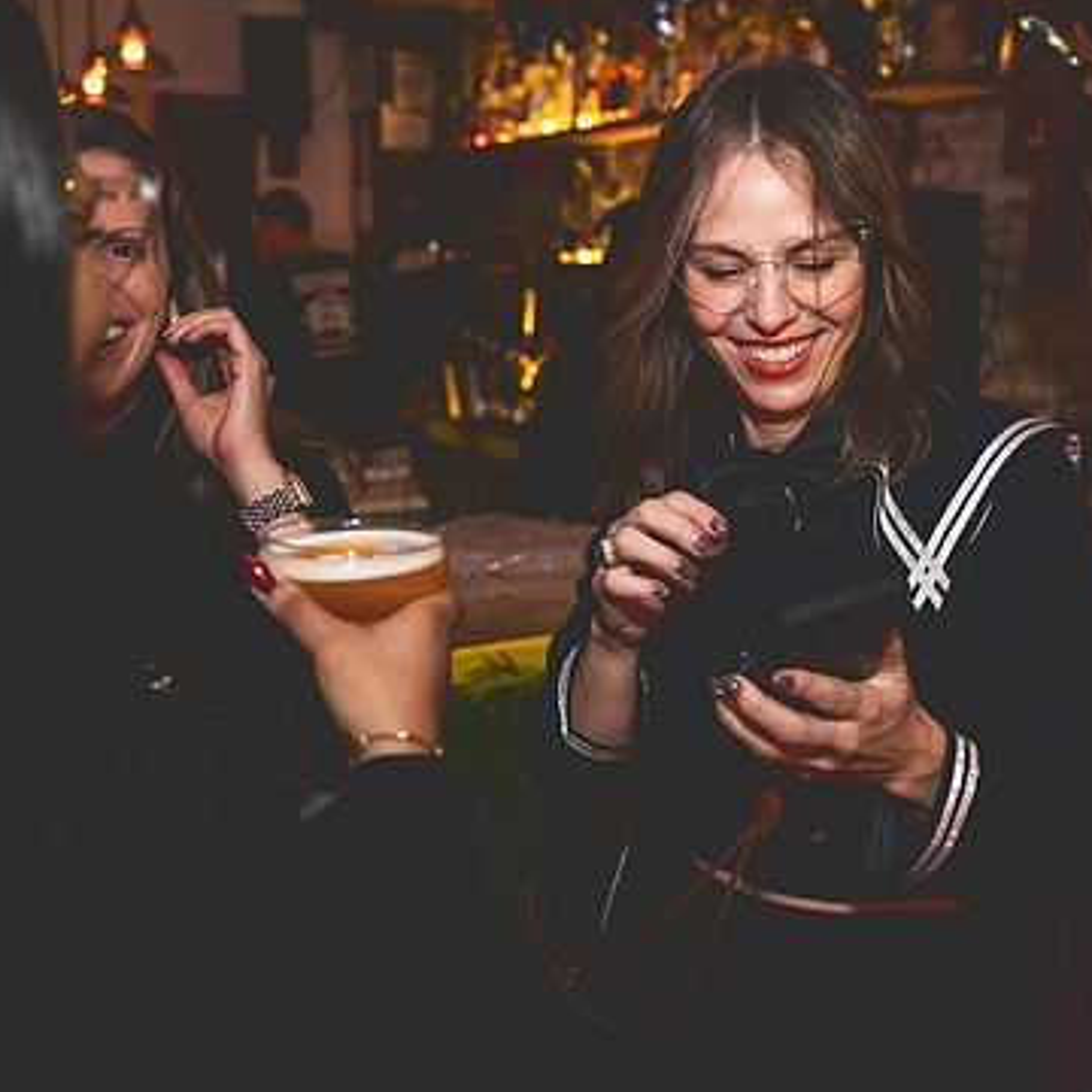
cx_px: 598
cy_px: 511
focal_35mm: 40
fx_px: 1428
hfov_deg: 41.8
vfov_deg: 41.8
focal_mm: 29
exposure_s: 1/100
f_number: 3.2
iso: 3200
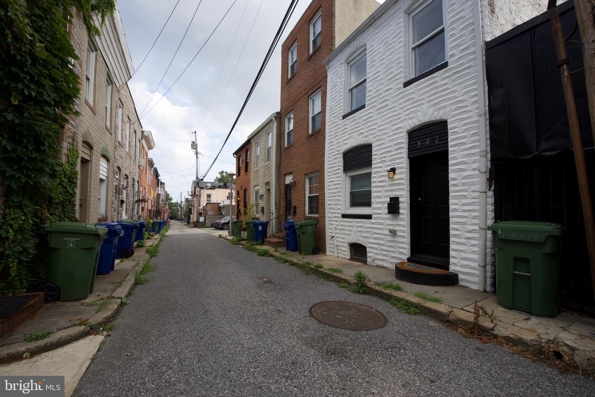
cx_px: 298
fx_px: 231
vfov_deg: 81.3
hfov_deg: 104.2
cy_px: 198
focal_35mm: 14
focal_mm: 14
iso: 100
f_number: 16
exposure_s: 1/25
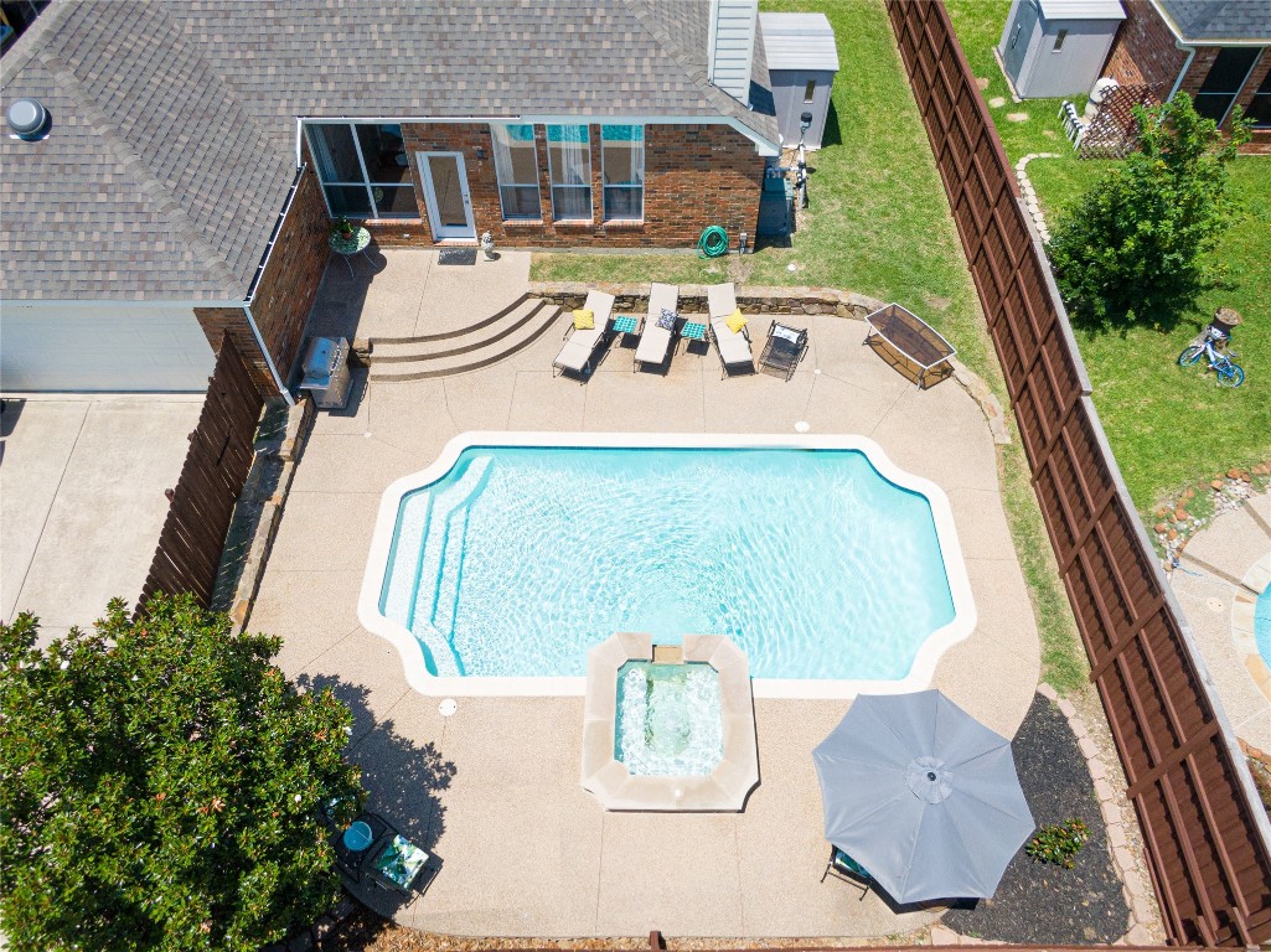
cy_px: 476
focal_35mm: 24
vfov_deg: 56.8
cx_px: 636
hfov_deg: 71.6
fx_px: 881
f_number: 2.8
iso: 100
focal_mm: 4.39
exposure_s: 1/1600
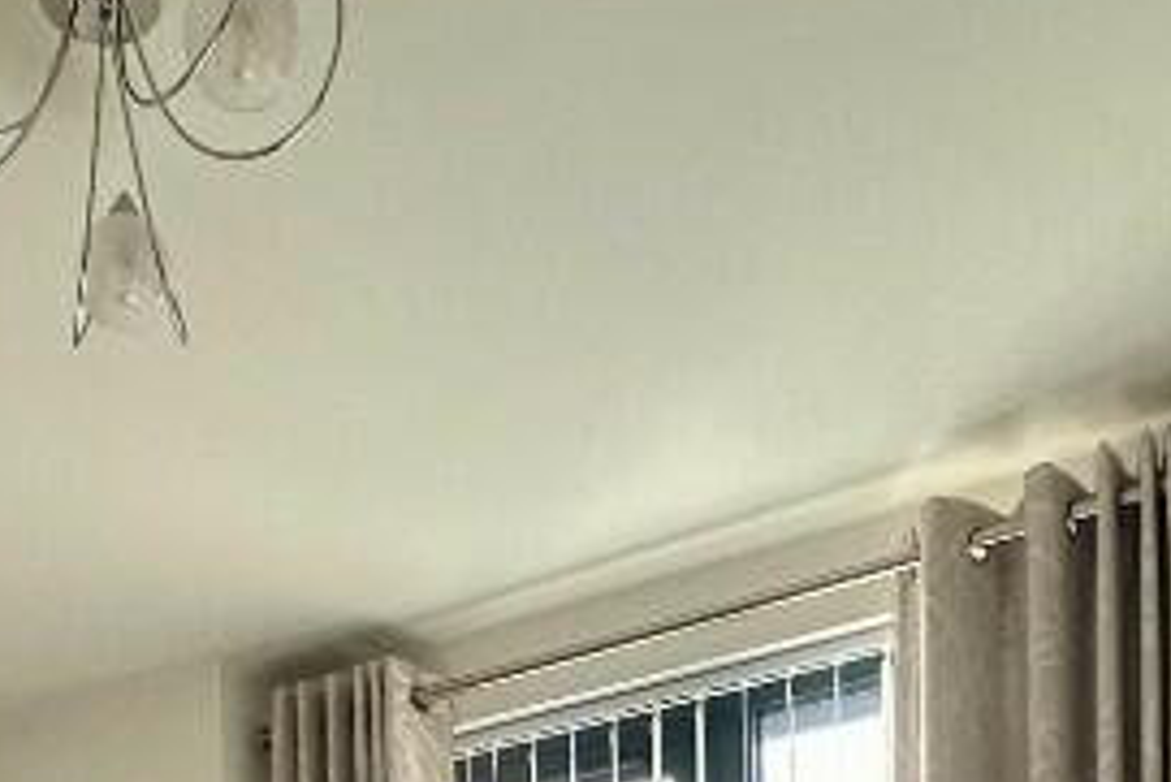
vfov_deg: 18.5
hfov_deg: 35.5
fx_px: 1790
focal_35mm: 55
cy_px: 1460
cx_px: 298
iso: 80
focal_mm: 2.22
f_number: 2.2
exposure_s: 1/99
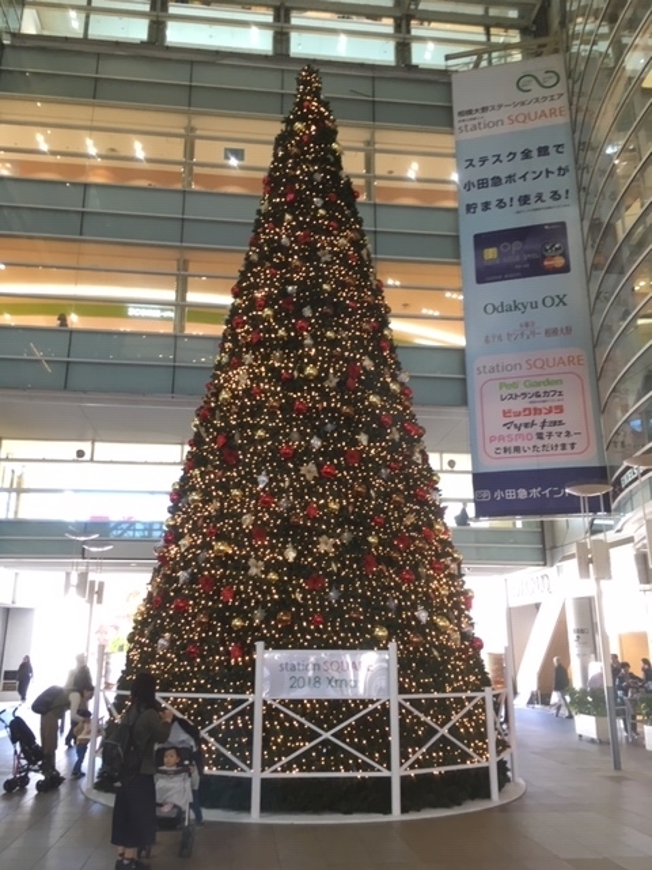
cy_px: 435
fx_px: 728
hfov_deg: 48.2
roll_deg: -2.2
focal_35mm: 29
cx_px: 326
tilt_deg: +14.1
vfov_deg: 61.7
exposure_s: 1/30
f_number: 2.2
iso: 50
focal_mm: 4.15
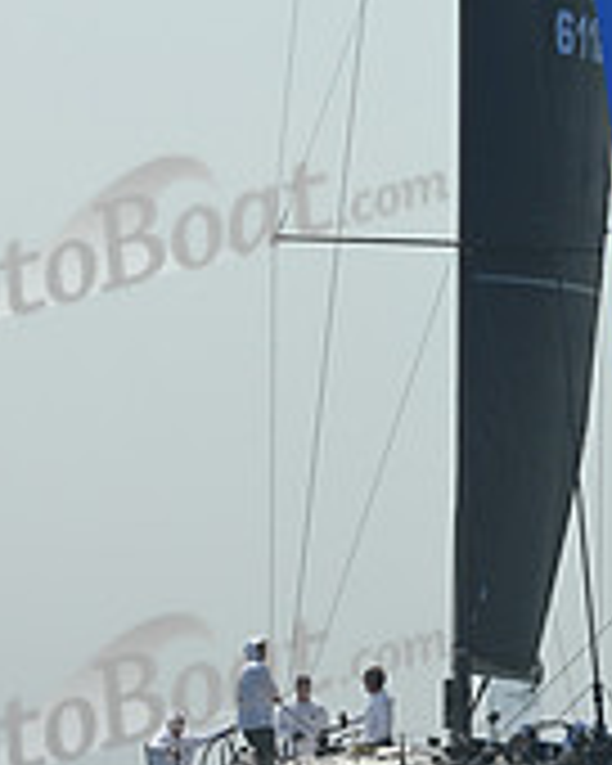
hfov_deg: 5.9
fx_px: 5932
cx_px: 682
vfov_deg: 7.3
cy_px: -45
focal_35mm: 262
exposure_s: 1/1250
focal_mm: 82
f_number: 9
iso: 320
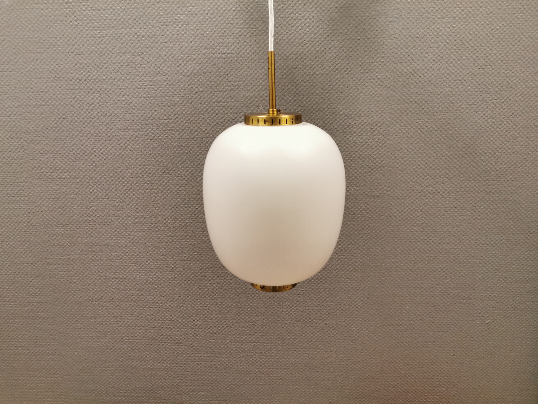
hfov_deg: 65.3
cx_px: 269
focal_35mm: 27
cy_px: 202
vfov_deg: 51.4
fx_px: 420
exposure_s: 1/50
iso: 200
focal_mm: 5.56
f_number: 1.6
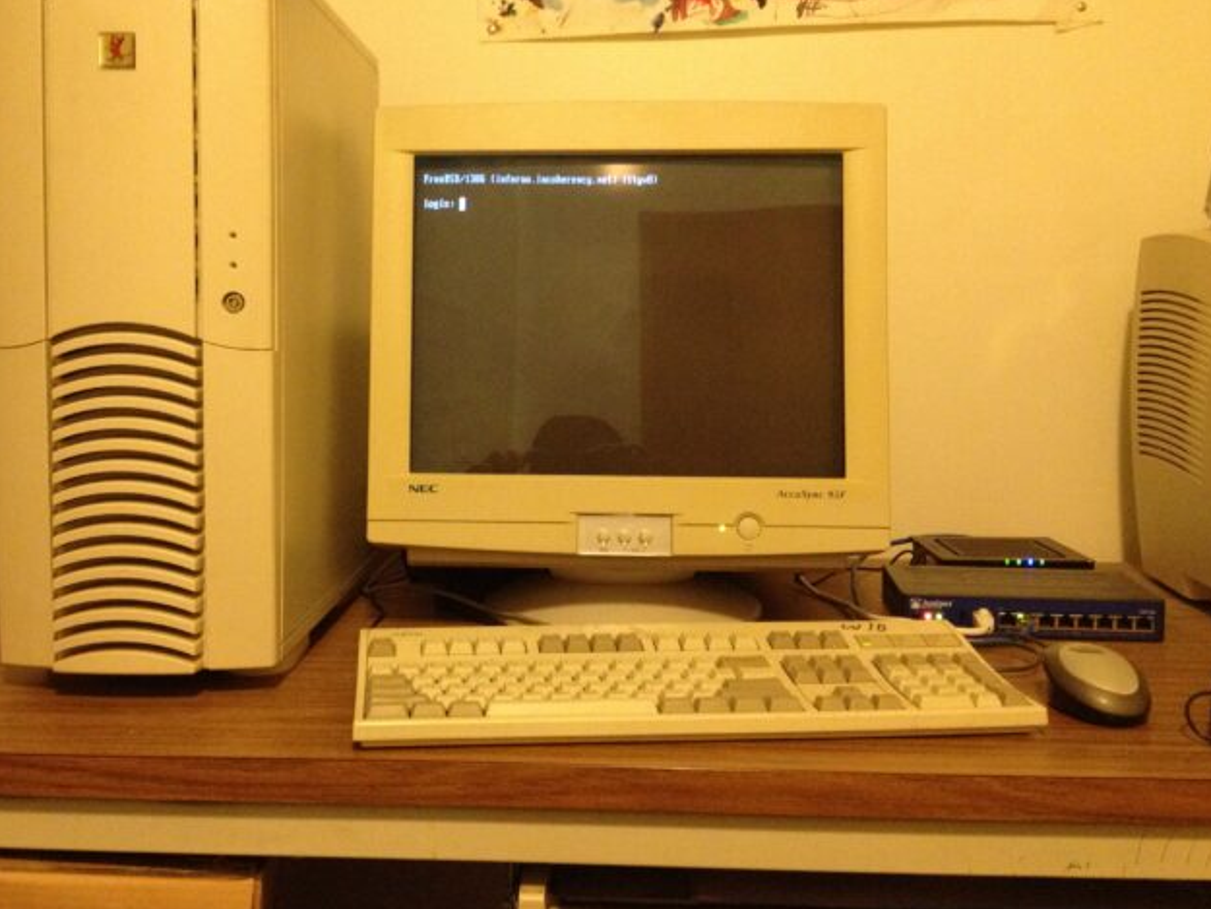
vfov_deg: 33.5
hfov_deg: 43.7
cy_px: 366
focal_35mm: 43
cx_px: 508
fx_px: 1505
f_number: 2.4
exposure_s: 1/15
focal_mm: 4.28
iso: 400
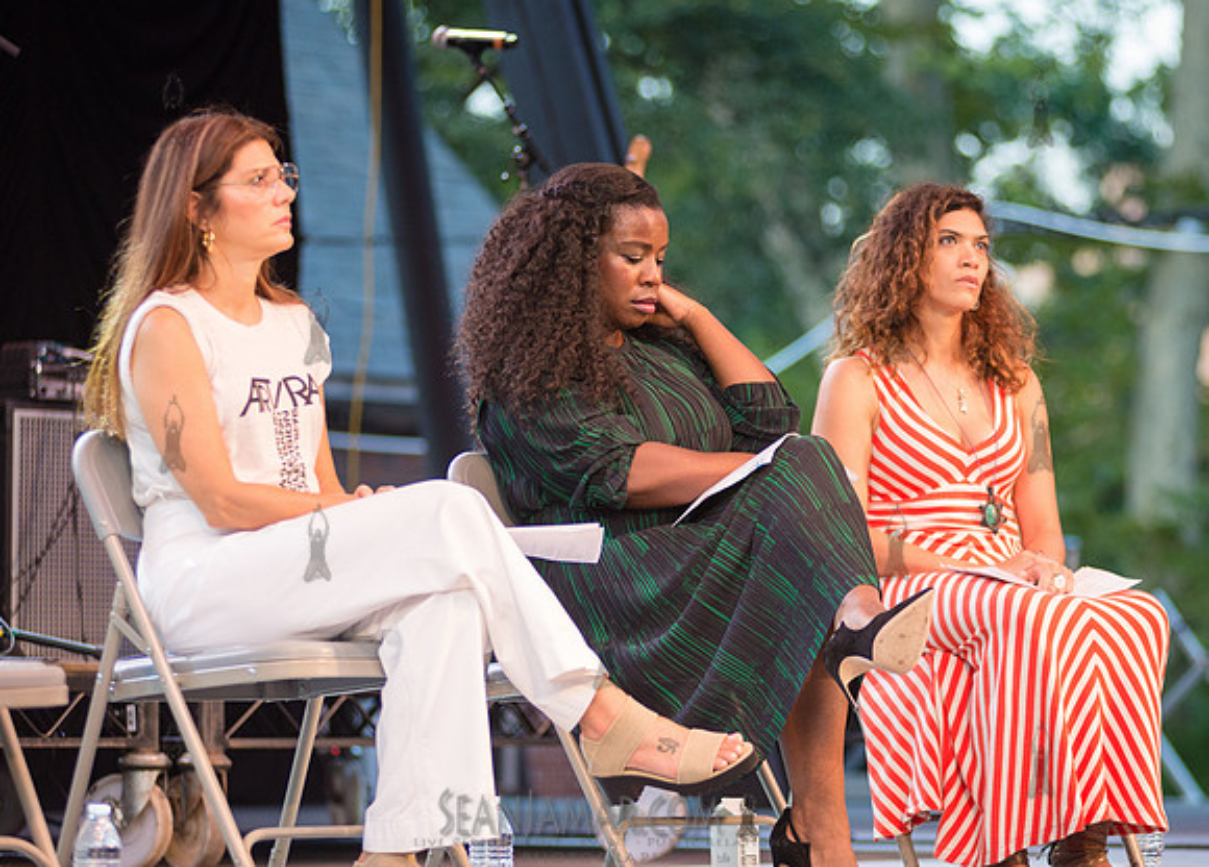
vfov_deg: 10.6
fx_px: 4652
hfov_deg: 14.8
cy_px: 401
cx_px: 698
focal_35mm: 135
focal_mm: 120
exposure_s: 1/400
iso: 1250
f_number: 2.8
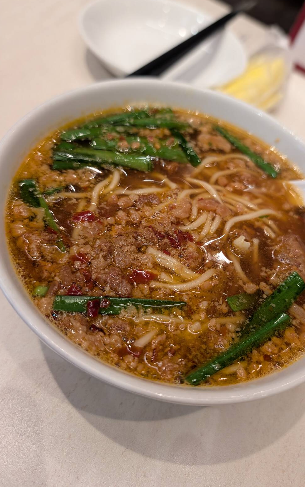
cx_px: 184
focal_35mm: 26
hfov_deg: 47.3
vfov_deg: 70.4
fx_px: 346
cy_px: 239
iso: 90
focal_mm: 6.9
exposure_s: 1/120
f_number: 1.68
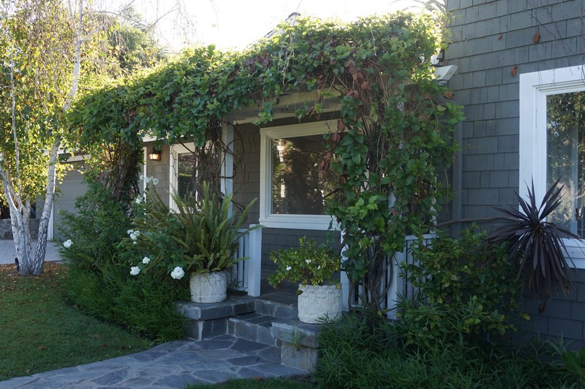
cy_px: 197
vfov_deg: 36.3
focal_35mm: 37
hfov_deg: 52.5
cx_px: 306
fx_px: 593
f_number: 5
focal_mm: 23
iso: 100
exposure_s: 1/100
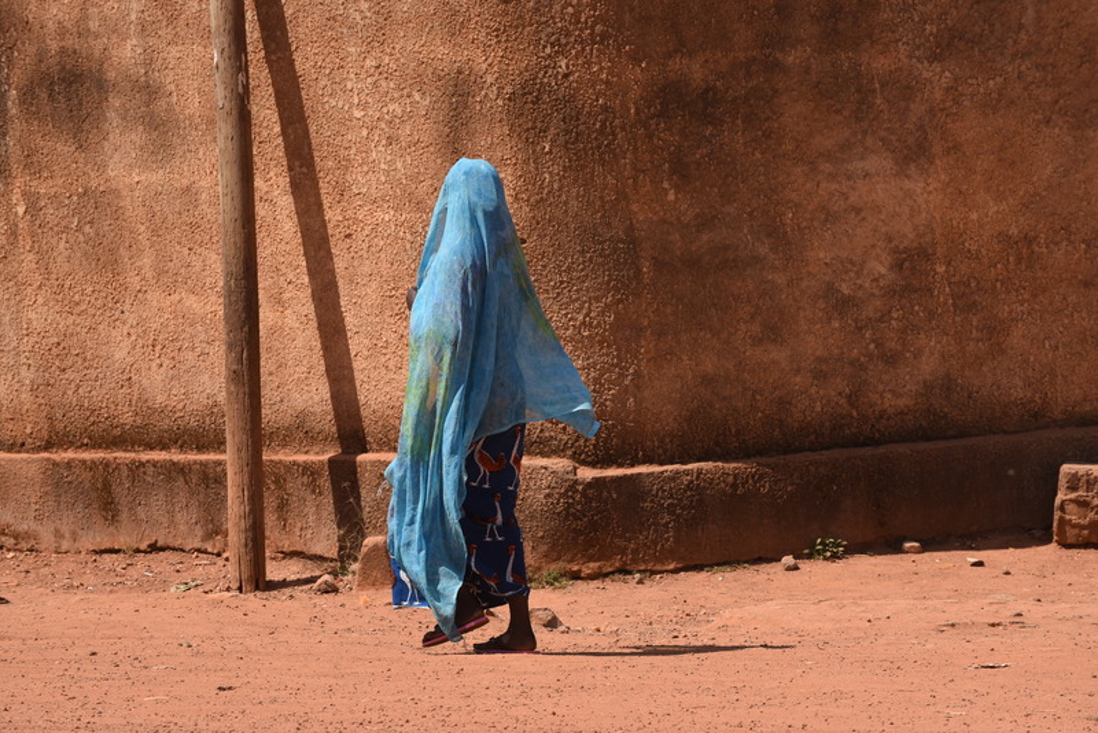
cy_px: 366
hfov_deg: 13.2
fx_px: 4729
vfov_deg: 8.9
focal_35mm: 155
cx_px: 549
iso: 800
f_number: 11
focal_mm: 155
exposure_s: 1/1600
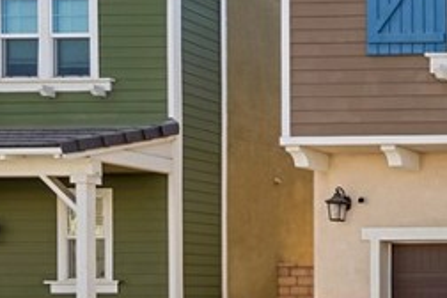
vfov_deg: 20.3
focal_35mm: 65
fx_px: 807
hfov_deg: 19.9
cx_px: 851
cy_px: 294
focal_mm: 16
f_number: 9
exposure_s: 1/250
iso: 320
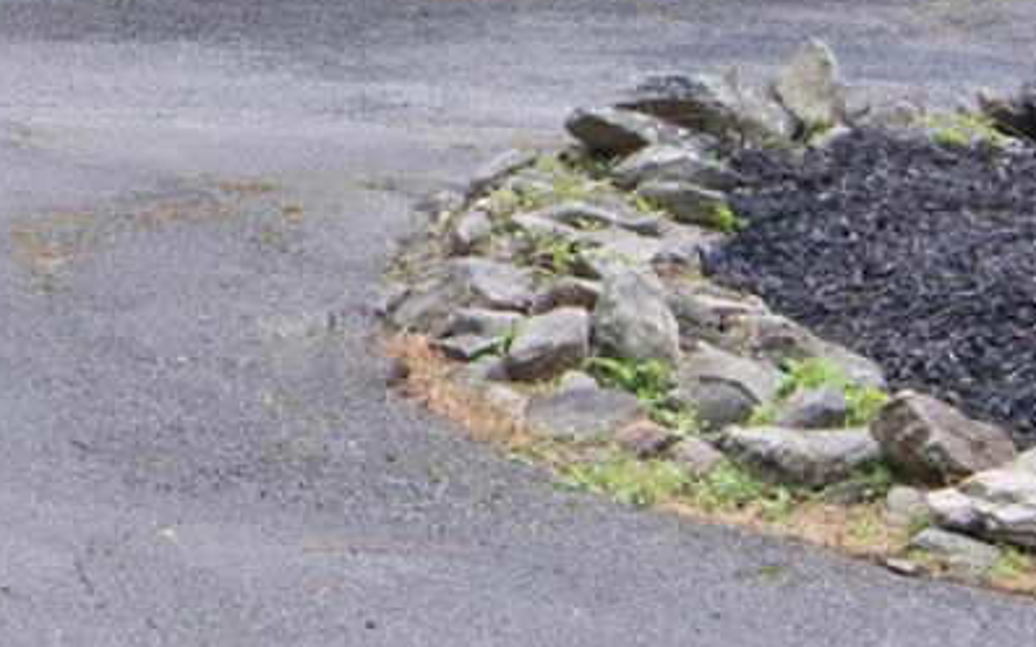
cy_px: -492
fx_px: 4009
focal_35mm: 142
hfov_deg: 14.1
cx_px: -324
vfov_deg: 8.9
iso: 500
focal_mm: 18
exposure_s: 1/125
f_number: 11
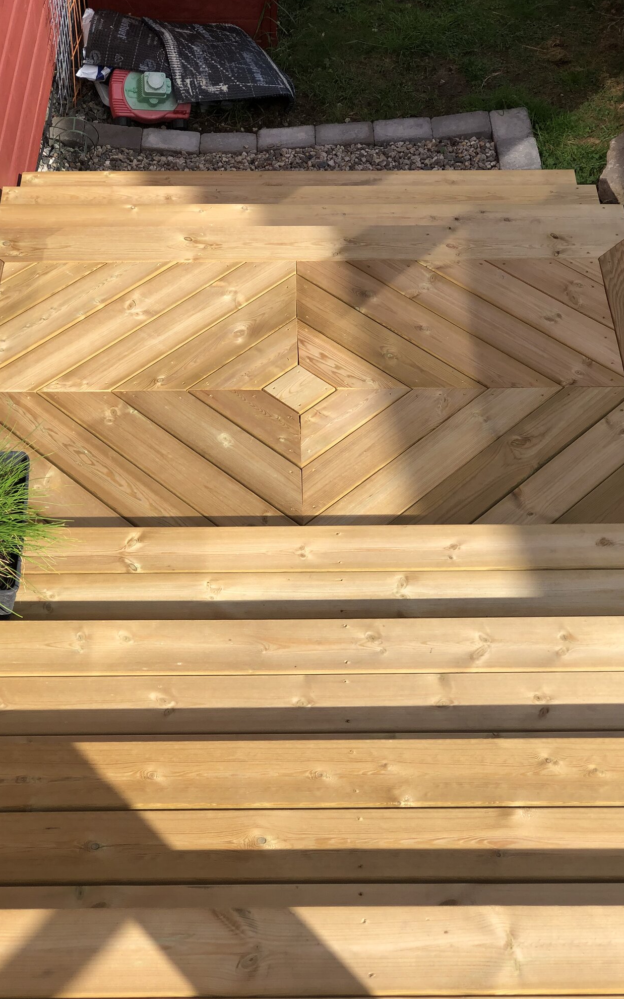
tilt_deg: -45.0
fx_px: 1660
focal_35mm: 61
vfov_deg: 33.5
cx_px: 287
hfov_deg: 21.3
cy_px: 500
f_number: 2.8
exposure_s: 1/666
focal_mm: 6.6
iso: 20
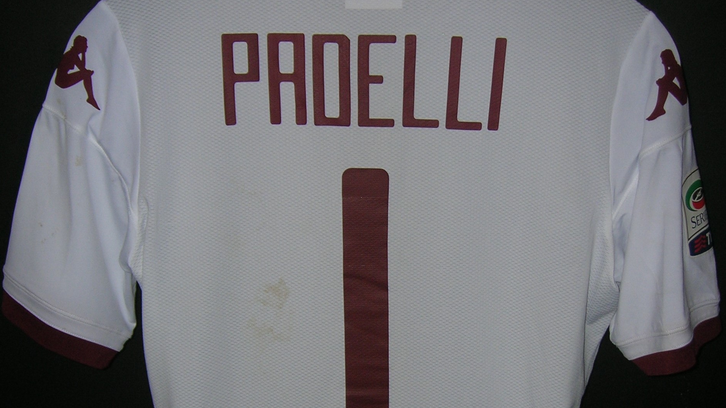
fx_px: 962
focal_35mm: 50
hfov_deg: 41.3
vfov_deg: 23.7
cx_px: 360
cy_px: 296
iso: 50
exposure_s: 1/60.1
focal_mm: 5.7
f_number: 2.9
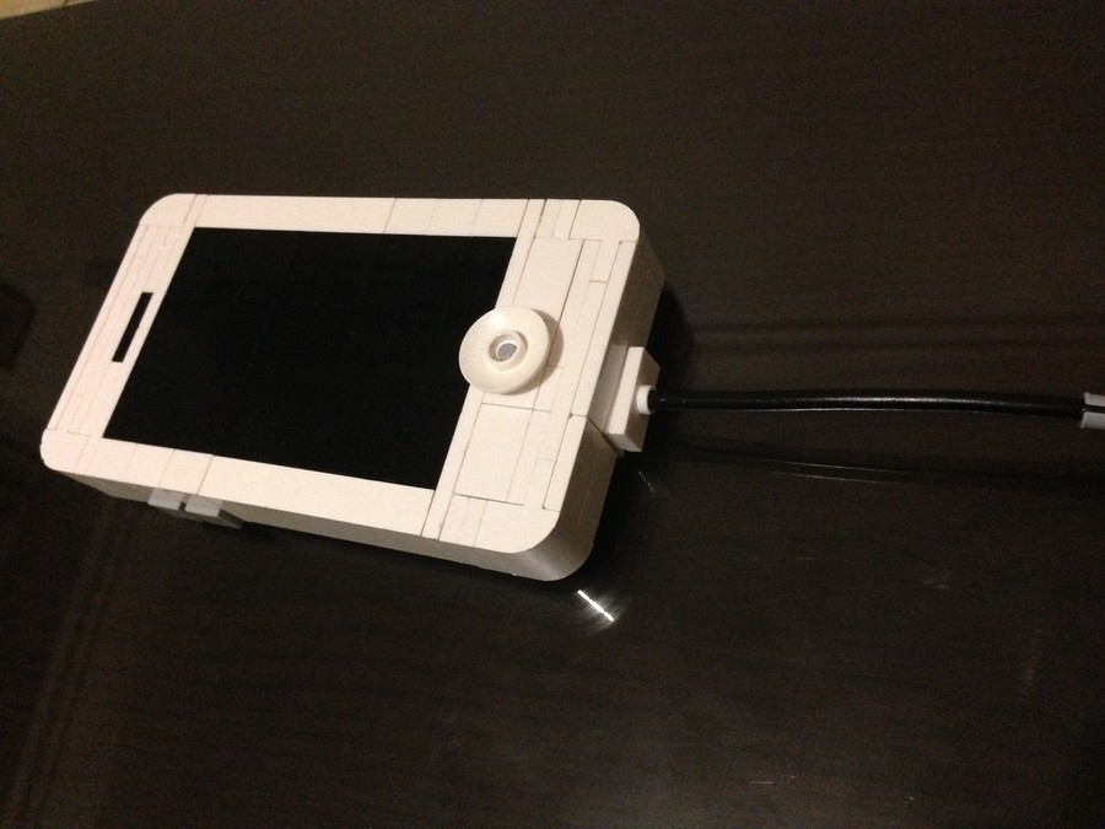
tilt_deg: -56.5
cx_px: 552
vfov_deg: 42.9
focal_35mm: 33
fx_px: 1053
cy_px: 414
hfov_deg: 55.4
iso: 800
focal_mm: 4.12
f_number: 2.4
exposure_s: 1/15
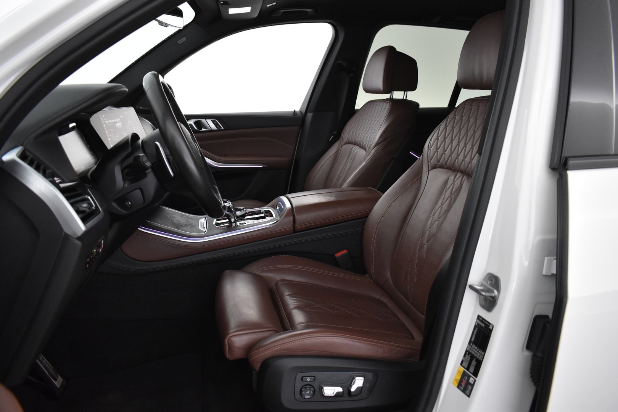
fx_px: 463
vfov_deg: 47.9
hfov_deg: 67.4
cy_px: 206
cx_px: 309
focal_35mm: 27
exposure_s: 1/30
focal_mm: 18
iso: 2000
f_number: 3.5
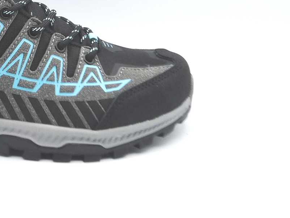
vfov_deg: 20.1
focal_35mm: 72
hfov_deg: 25.8
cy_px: 30
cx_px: 8
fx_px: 603
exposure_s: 1/200
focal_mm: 4.8
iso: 100
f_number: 4
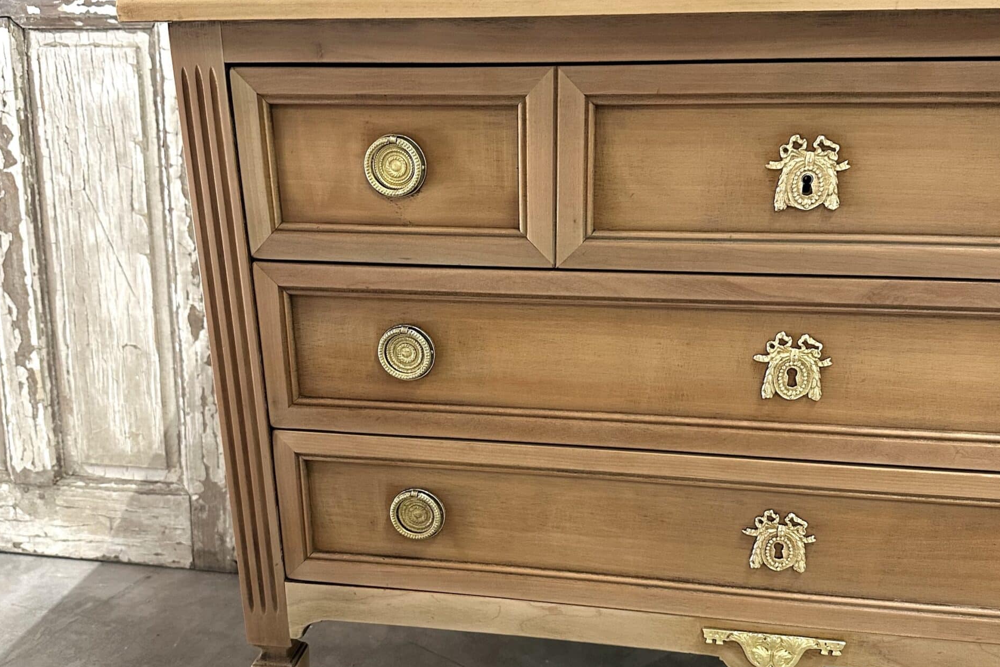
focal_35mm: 34
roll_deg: +0.5
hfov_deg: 55.8
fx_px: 944
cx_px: 505
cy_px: 364
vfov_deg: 38.9
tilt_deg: -18.2
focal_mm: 6.86
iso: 400
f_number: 1.78
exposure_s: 1/50
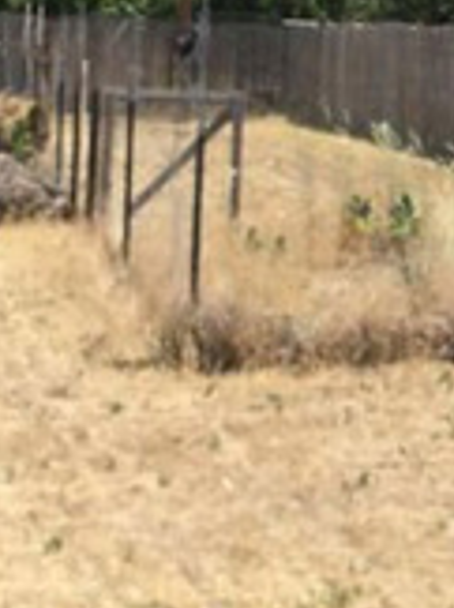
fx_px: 1508
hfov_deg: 16.6
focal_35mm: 86
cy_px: 105
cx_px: 507
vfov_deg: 22.4
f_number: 2.2
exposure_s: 1/1672
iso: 25
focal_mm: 4.15
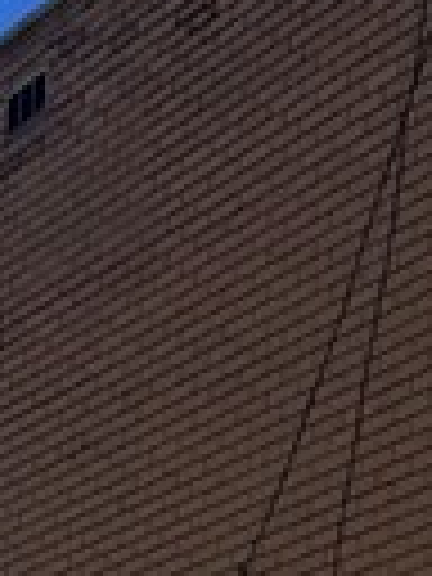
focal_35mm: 192
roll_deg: -0.5
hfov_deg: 7.6
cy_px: 1184
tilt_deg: +5.3
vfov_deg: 9.6
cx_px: 603
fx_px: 3195
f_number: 1.78
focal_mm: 6.76
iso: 80
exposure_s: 1/6410
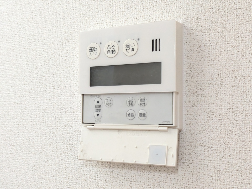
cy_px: 94
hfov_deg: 37.5
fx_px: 371
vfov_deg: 28.6
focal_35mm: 51
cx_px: 126
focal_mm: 5.43
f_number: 1.89
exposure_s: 1/60
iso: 675
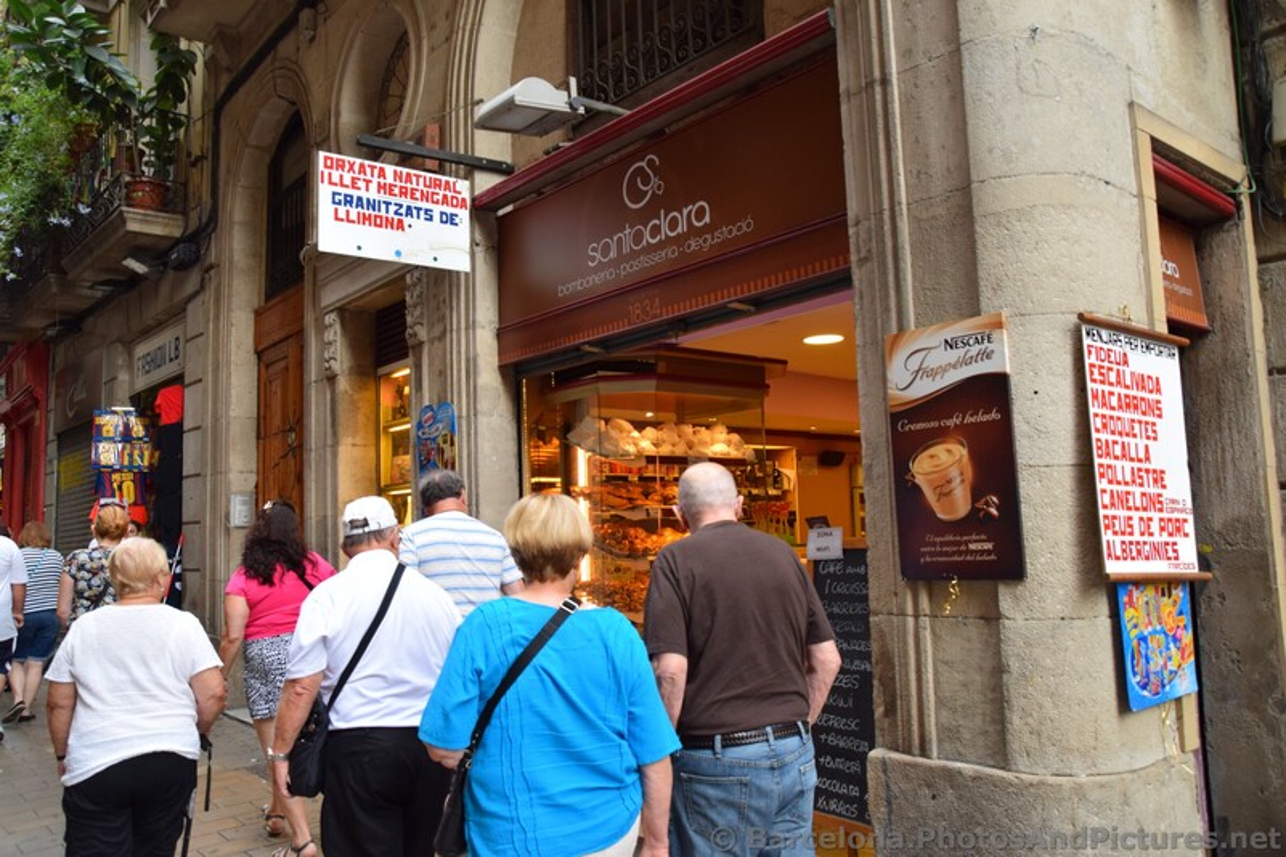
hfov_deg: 67.4
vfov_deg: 47.9
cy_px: 428
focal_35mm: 27
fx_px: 964
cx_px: 643
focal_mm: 18
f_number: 5.6
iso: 640
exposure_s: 1/125
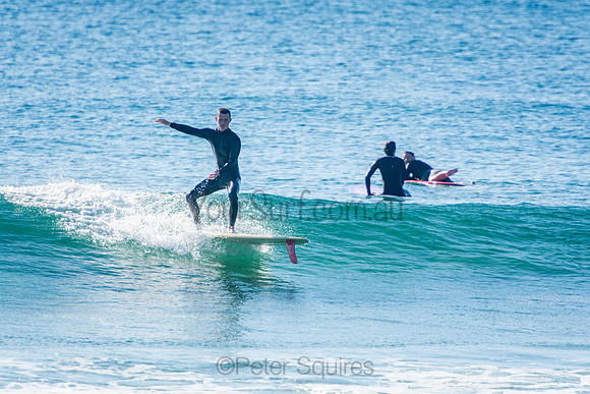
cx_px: 295
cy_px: 197
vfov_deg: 2.3
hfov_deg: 3.4
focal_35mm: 600
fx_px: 9835
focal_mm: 400
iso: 220
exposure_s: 1/1250
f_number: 5.6
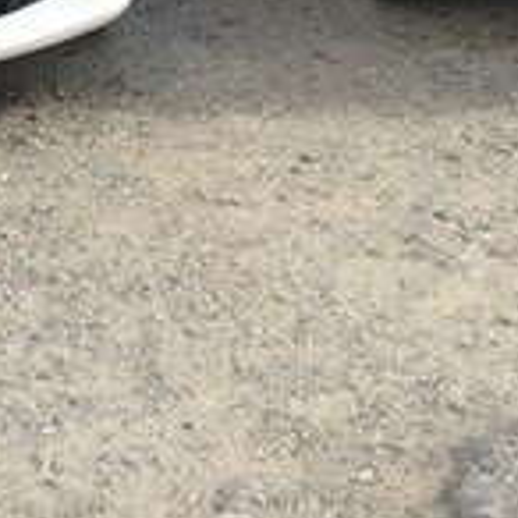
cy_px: -193
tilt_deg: -13.3
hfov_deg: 15.0
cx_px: 184
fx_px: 1964
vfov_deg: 14.3
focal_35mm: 116
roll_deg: -0.4
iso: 32
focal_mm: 4.15
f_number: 2.2
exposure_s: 1/912
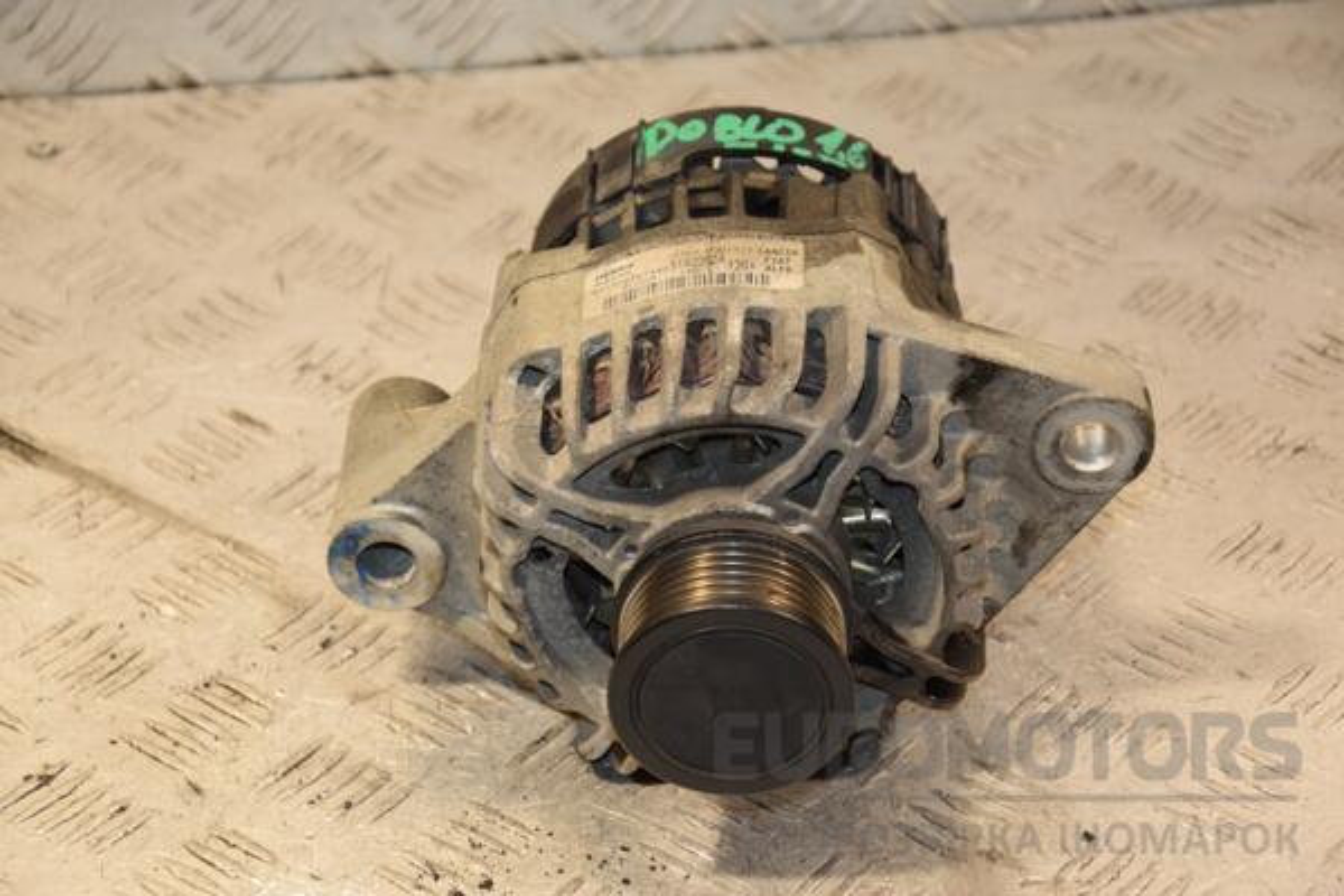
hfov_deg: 19.5
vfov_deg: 13.0
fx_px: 3920
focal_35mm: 105
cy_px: 448
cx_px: 672
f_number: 5.3
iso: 800
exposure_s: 1/160
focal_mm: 70
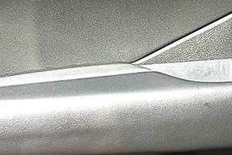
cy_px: 60
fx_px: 574
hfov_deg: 21.5
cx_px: 265
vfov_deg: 15.3
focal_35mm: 89
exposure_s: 1/937
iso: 80
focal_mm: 6.86
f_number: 1.78
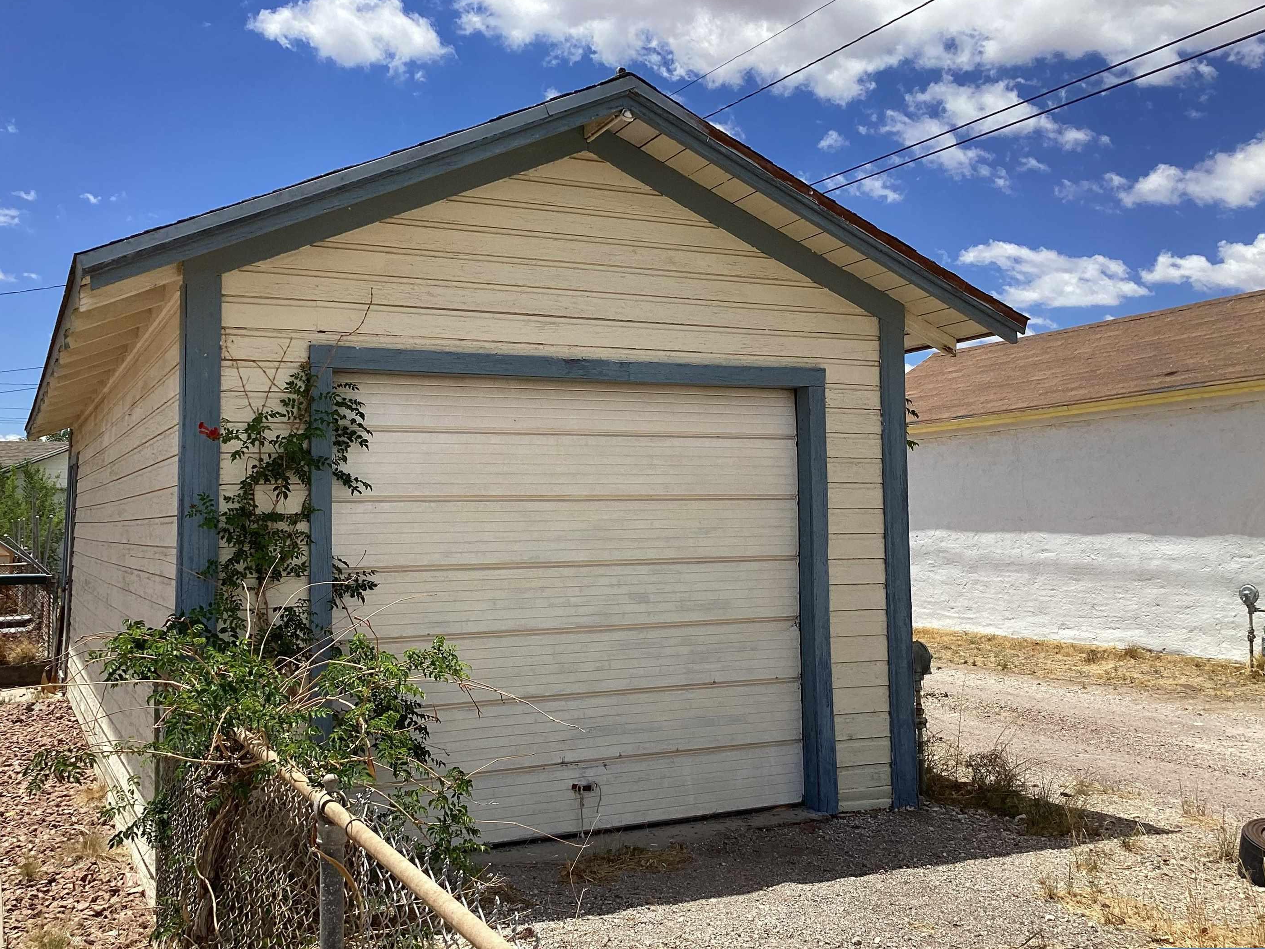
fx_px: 1243
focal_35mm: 34
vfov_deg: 41.8
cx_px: 583
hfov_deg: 53.9
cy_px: 450
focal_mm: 3.3
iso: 25
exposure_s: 1/1698
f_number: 2.4
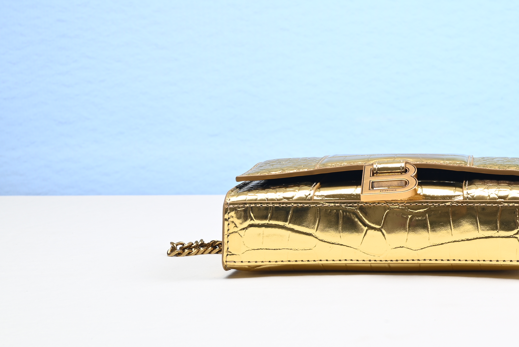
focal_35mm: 67
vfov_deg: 20.1
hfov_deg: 29.1
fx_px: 966
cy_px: 59
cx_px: 444
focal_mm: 39
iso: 100
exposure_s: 1/2
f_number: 16
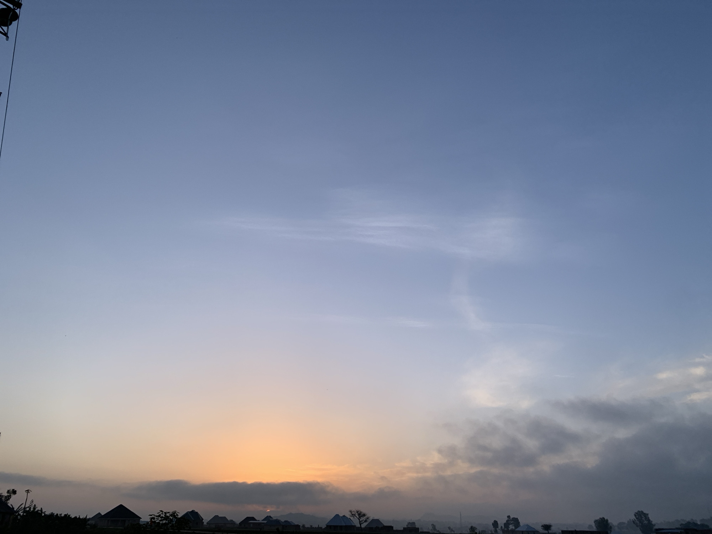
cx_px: 356
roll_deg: +1.4
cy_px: 267
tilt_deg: +24.2
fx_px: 535
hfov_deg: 67.3
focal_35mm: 26
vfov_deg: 53.1
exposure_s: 1/701
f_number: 1.8
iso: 25
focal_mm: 4.25
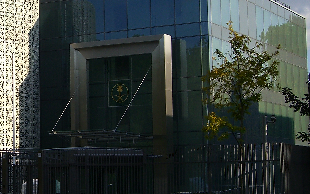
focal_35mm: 105
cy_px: 91
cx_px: 20
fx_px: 887
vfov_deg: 12.5
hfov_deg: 19.4
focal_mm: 9.5
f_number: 8.8
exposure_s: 1/125
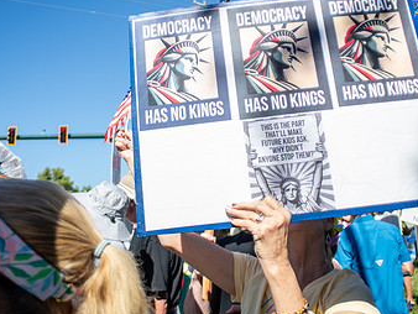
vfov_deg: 42.4
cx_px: 226
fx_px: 399
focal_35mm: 33
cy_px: 103
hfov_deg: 55.2
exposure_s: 1/640
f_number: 7.1
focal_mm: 20
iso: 64
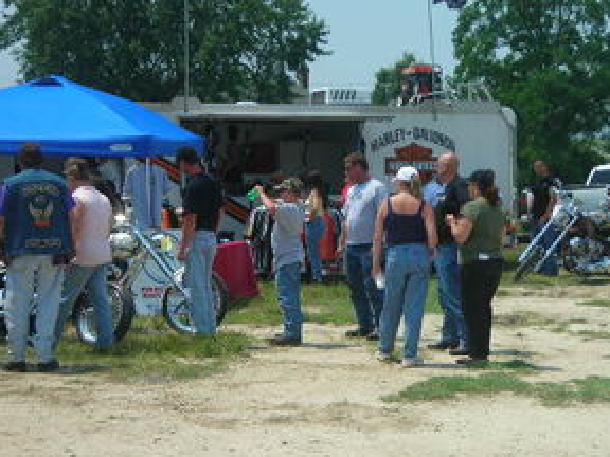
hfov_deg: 18.4
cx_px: 313
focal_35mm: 107
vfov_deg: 13.8
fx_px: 1886
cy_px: 243
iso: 50
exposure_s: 1/463
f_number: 4.2
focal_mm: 12.7
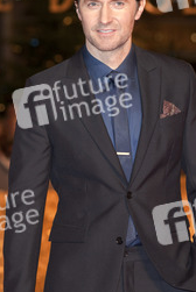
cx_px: 107
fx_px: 1555
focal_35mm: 191
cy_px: 159
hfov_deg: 7.2
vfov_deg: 10.8
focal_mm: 120
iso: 1000
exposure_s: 1/160
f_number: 5.6
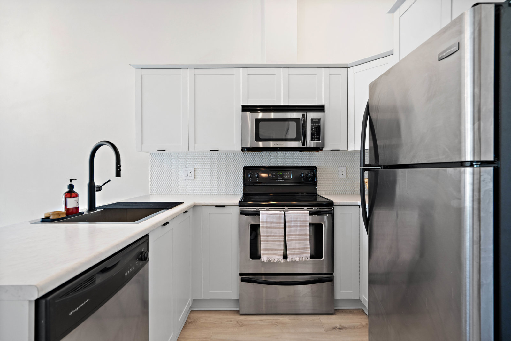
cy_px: 170
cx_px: 256
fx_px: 241
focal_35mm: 17
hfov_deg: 93.3
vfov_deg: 70.5
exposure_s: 1/1.67
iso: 320
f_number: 8
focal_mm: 17
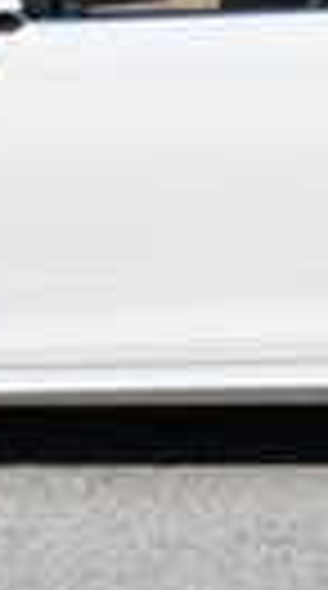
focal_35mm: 298
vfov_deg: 7.2
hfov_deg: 4.0
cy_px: -252
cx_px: 225
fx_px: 4641
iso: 100
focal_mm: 29
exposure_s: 1/320
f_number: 9
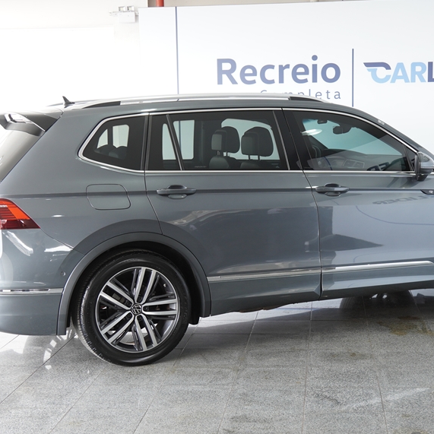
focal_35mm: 64
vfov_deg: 26.9
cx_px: 249
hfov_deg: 26.9
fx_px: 908
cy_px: 223
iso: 200
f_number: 3.5
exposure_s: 1/60
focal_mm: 28
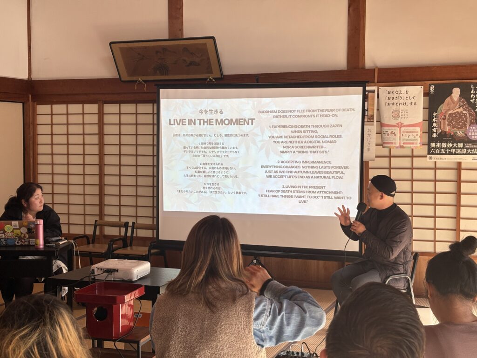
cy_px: 179
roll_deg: +0.0
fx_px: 717
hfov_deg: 36.8
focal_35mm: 52
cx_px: 238
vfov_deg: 28.0
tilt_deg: -3.7
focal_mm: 5.96
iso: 40
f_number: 1.6
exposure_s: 1/122
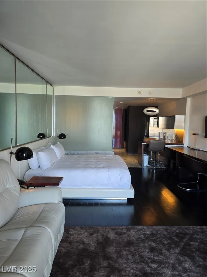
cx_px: 104
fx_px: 183
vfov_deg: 73.9
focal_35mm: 23
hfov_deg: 58.9
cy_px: 138
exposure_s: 1/120
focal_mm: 6.3
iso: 125
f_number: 1.7
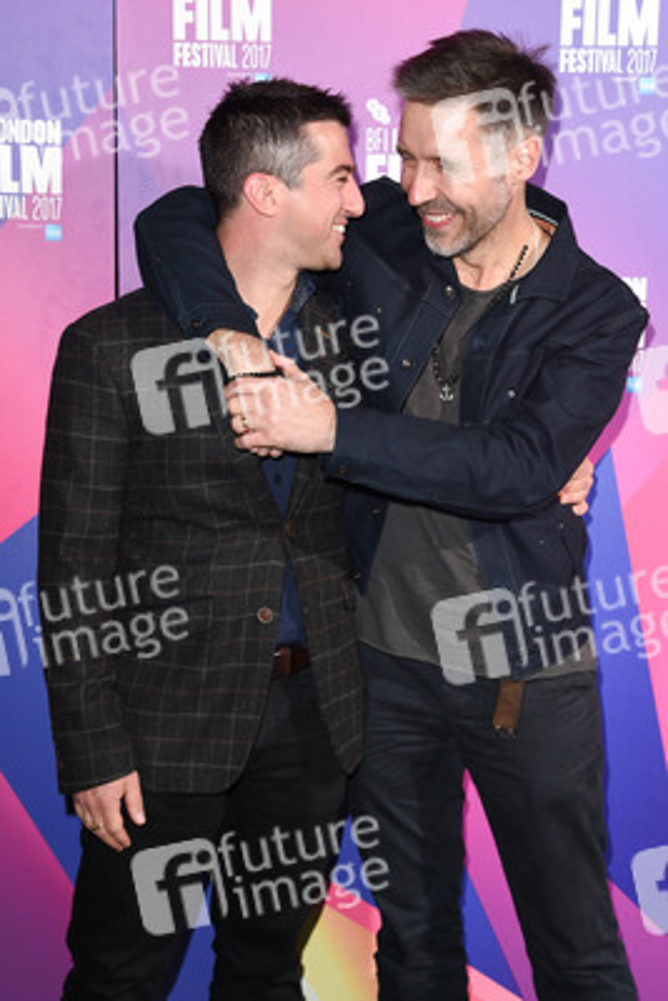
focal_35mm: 52
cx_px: 334
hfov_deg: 26.0
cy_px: 500
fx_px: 1446
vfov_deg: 38.2
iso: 800
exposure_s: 1/250
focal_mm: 52
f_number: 5.6
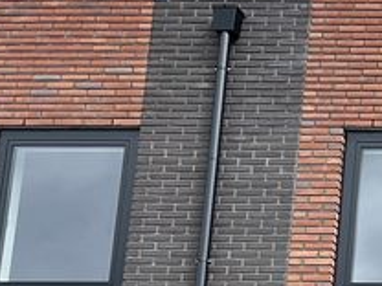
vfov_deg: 11.1
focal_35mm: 128
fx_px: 1413
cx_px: 828
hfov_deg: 12.9
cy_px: 442
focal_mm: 5.1
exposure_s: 1/1266
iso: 50
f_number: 1.6
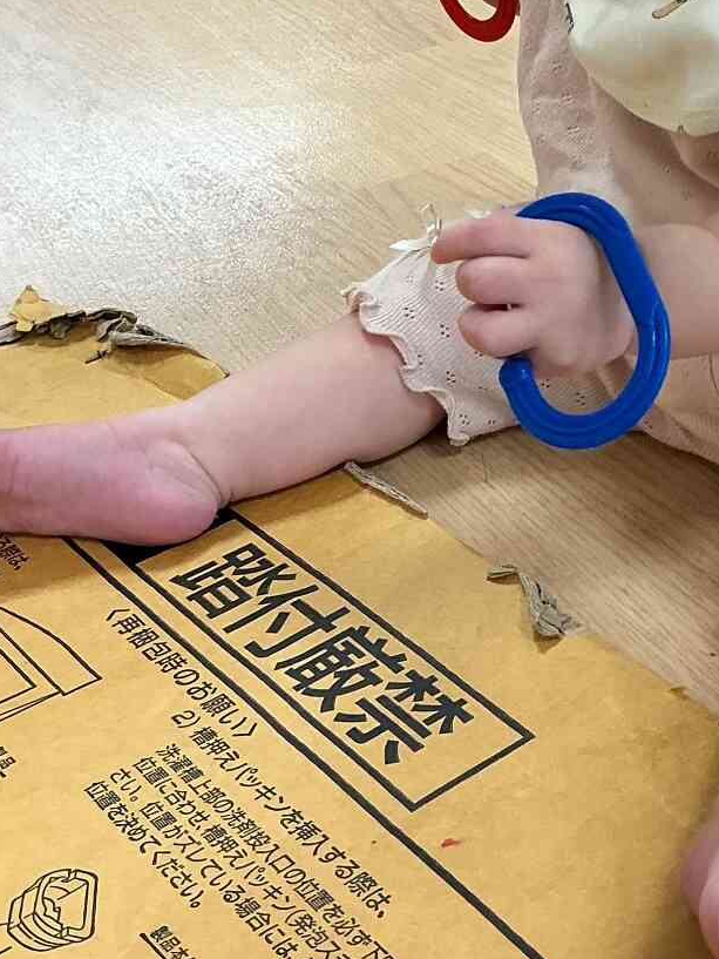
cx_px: 669
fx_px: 1966
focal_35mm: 71
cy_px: 229
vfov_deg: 27.0
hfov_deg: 20.3
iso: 50
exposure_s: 1/120
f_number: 1.8
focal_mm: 3
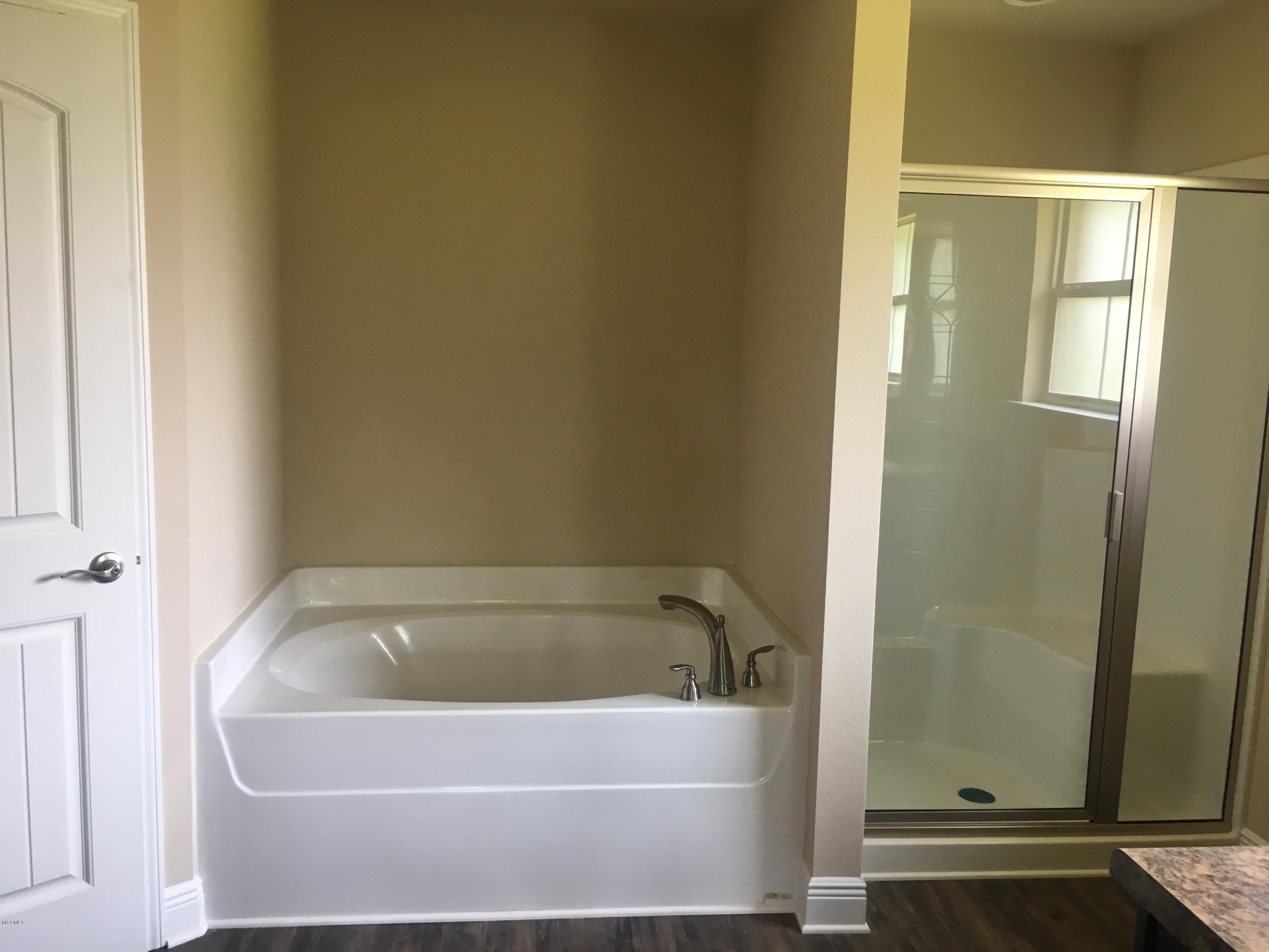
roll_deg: -1.0
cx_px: 634
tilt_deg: -6.3
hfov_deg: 61.7
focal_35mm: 29
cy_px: 476
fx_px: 1063
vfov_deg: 48.2
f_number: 2.2
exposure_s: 1/30
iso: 64
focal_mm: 4.15
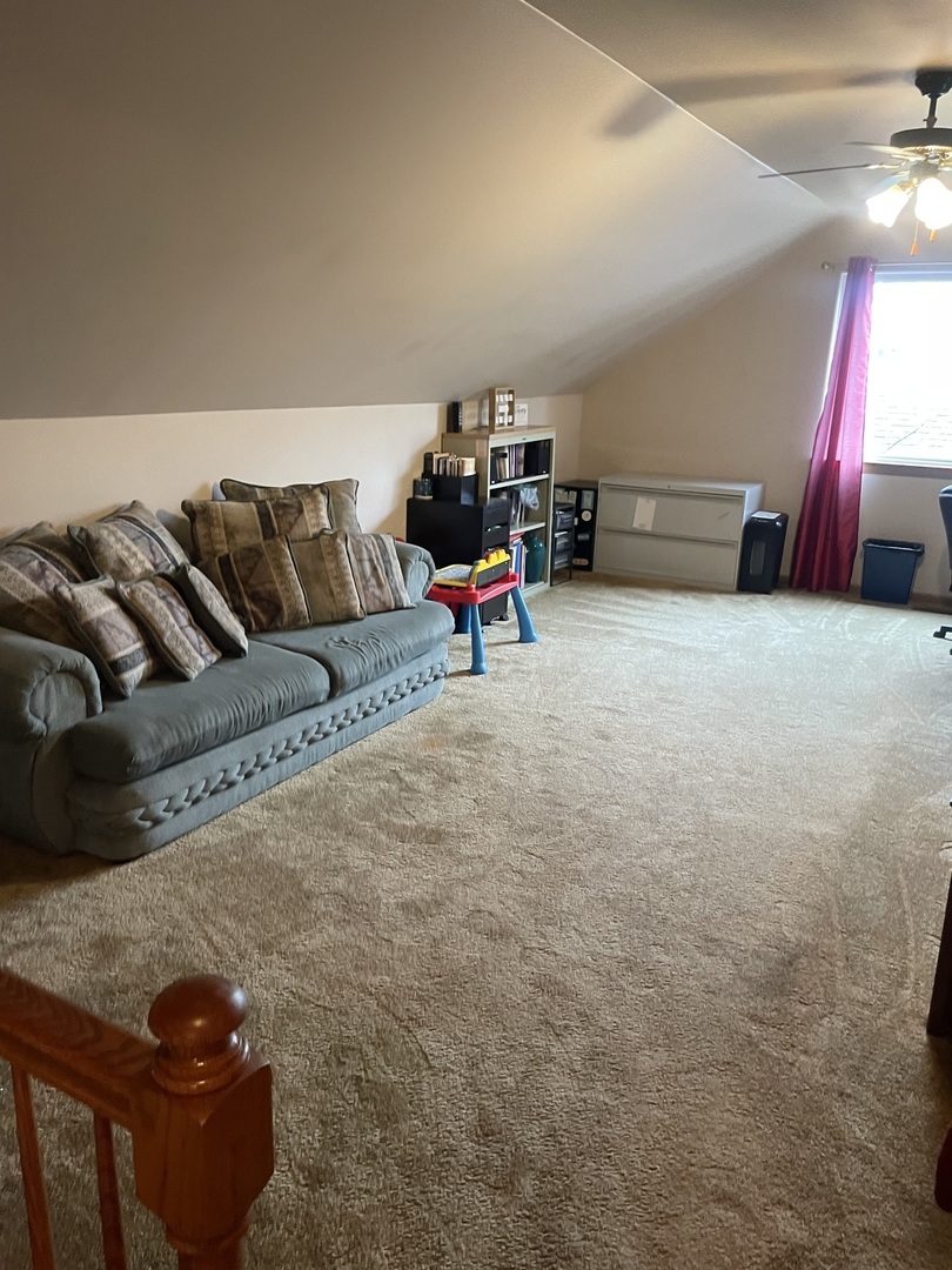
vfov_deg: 67.3
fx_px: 953
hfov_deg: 53.1
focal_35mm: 26
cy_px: 635
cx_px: 476
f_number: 1.6
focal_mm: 4.2
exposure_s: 1/60
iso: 250
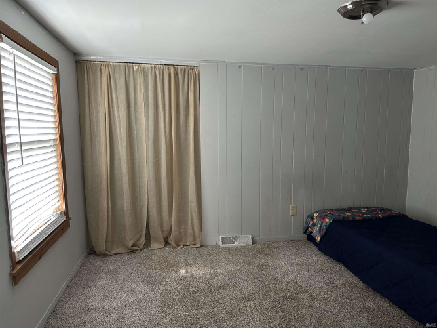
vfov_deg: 56.8
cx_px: 218
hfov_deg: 71.6
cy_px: 164
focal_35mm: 24
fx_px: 303
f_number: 1.78
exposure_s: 1/60
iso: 250
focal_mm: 6.86
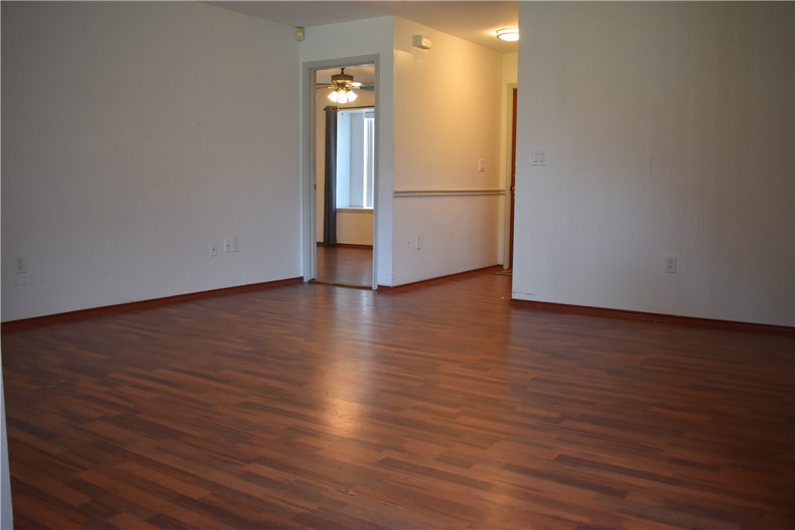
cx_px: 398
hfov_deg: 59.5
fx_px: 696
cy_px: 265
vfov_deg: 41.7
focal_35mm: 32
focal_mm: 21
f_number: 4
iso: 640
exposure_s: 1/60
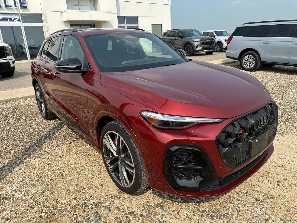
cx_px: 148
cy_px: 112
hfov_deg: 71.6
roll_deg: +2.6
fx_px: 206
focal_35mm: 24
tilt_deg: -17.3
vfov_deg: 56.8
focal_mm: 6.86
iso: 80
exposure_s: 1/3472
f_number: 1.78
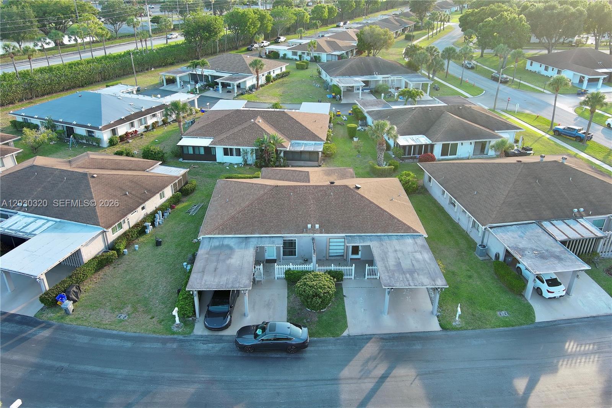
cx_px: 306
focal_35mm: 29
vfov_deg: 44.9
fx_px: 493
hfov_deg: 63.7
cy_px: 204
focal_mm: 10.57
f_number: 2.8
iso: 100
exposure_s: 1/127
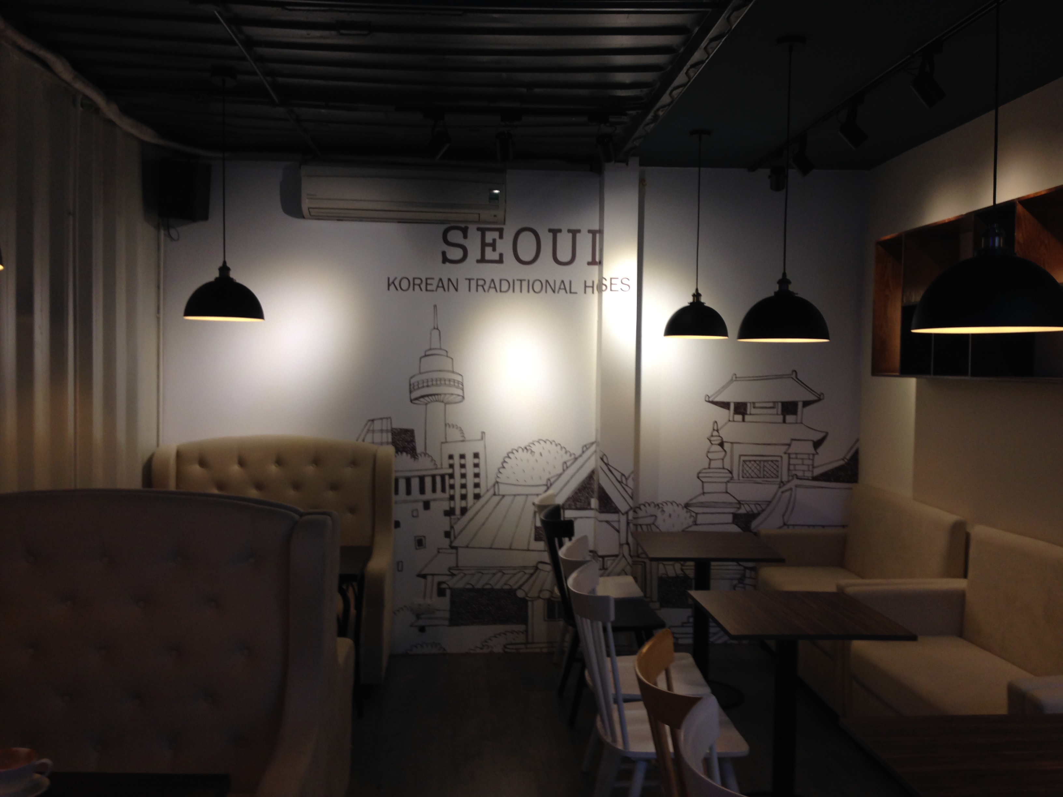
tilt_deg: -1.1
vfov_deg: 42.9
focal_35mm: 33
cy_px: 398
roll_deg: +0.0
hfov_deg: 55.4
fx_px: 1013
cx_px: 532
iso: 50
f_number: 2.4
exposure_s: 1/30
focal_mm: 4.12
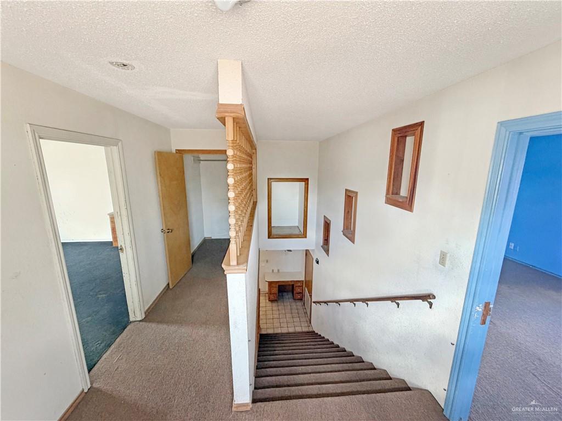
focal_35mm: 14
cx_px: 281
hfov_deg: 102.1
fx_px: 227
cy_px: 210
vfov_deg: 85.7
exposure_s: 1/60
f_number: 2.2
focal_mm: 2.22
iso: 400
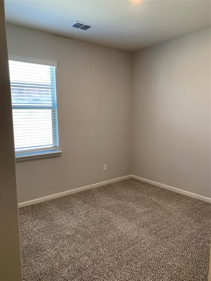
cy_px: 140
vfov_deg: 67.3
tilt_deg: -7.2
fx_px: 211
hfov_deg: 53.1
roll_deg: +0.3
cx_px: 106
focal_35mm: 26
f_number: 1.8
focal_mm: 4.25
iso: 100
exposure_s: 1/60
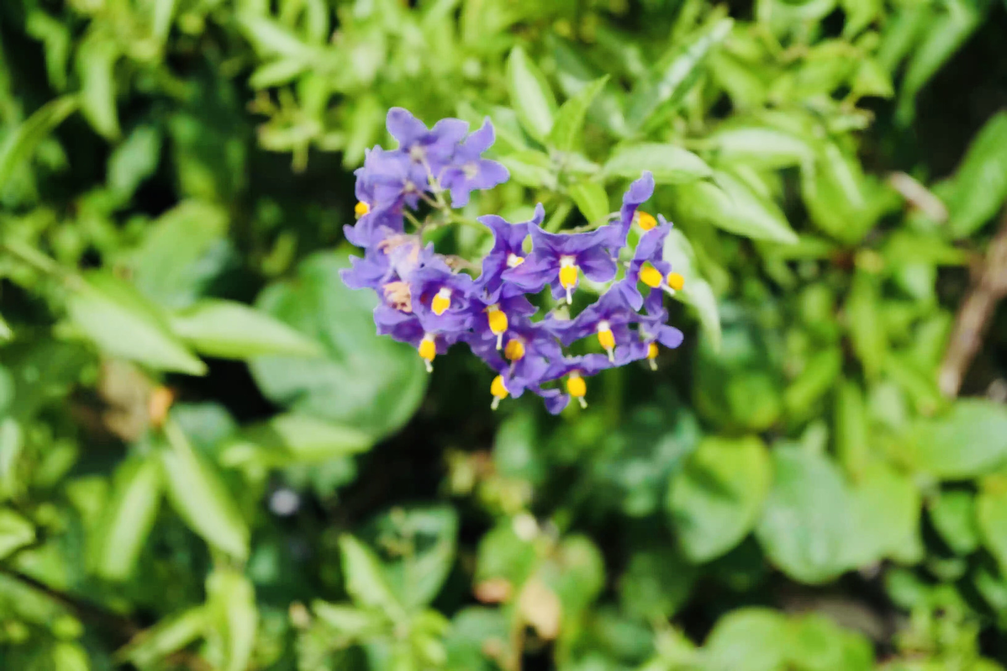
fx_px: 1175
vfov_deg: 31.9
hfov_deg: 46.4
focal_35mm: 42
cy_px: 336
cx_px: 504
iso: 400
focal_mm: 28.13
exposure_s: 1/1600
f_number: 5
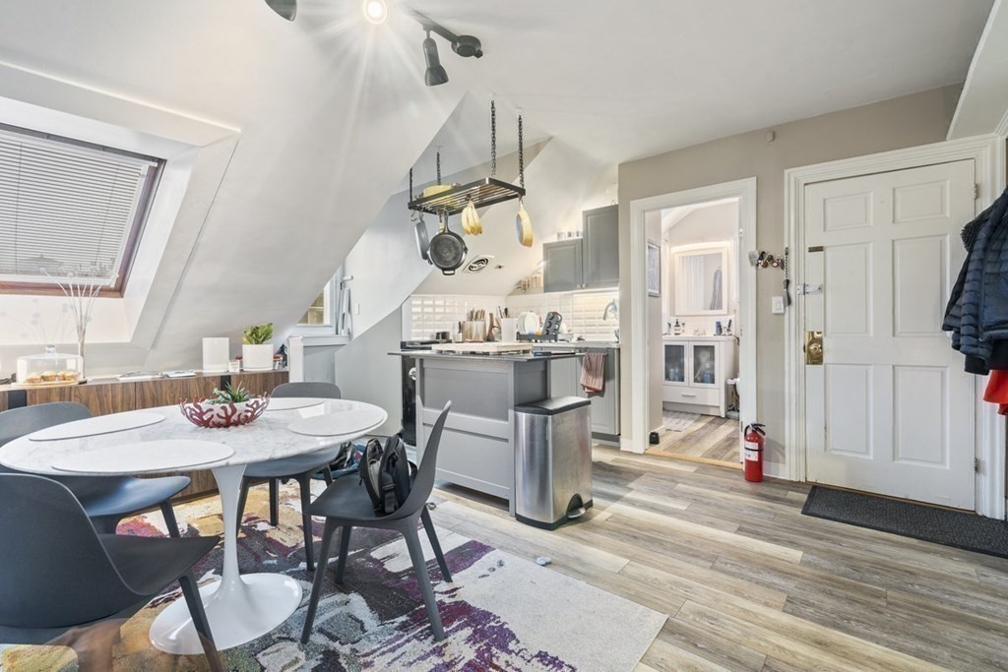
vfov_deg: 73.8
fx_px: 448
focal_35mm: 16
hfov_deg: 96.7
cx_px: 504
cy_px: 336
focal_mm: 16
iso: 400
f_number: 10
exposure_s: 8
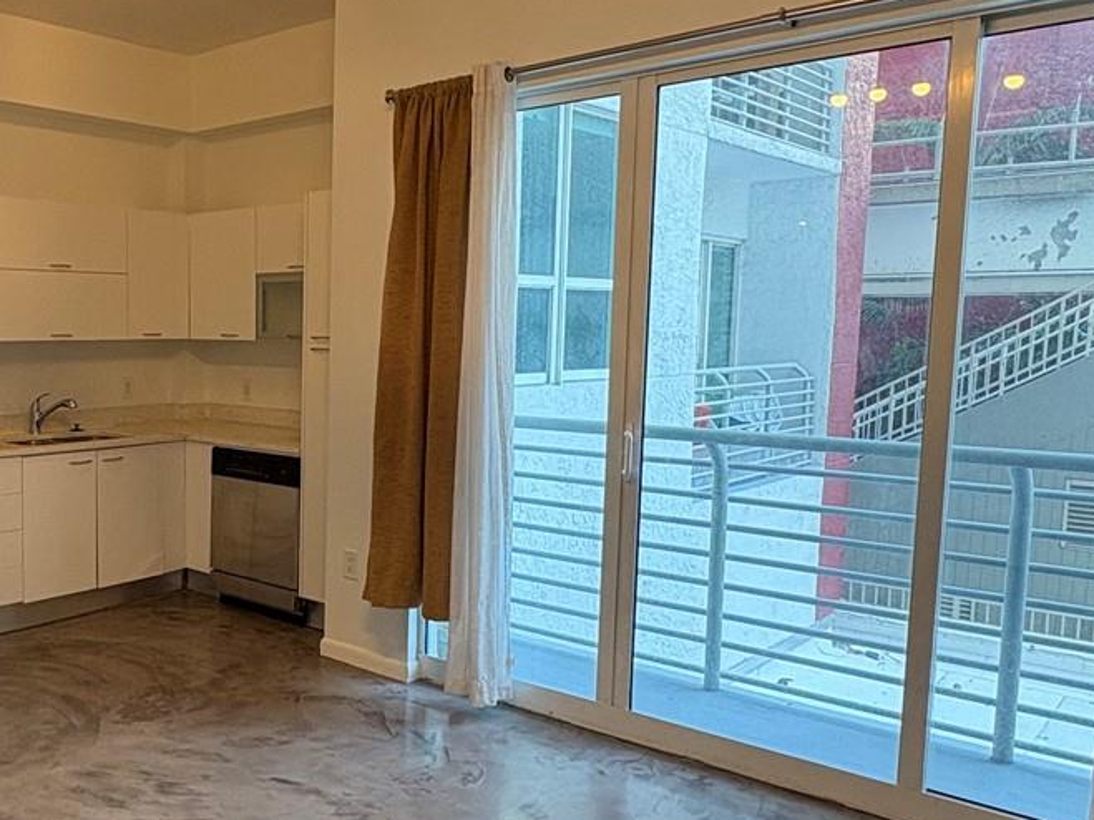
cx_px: 186
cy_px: 430
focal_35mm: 34
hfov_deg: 50.0
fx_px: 1074
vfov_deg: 41.8
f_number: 2.2
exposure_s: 1/99
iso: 160
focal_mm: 2.22
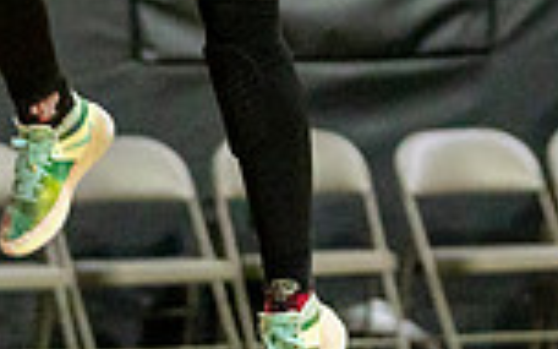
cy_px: -469
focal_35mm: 549
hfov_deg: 3.8
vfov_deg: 2.4
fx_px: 8349
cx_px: 206
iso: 2500
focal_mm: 113
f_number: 2.8
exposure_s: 1/800
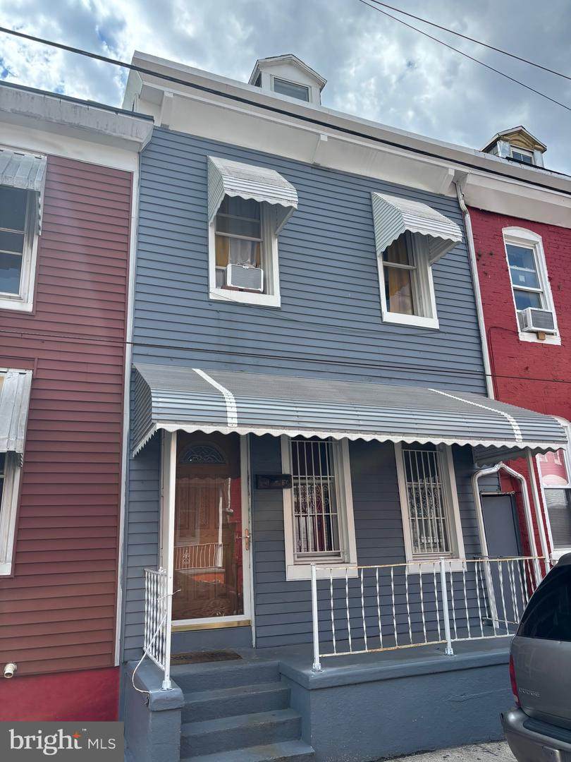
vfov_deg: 67.3
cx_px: 286
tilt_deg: +15.5
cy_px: 381
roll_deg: +1.6
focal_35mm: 26
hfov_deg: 53.1
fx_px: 572
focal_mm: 5.96
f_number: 1.6
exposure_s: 1/1845
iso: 50
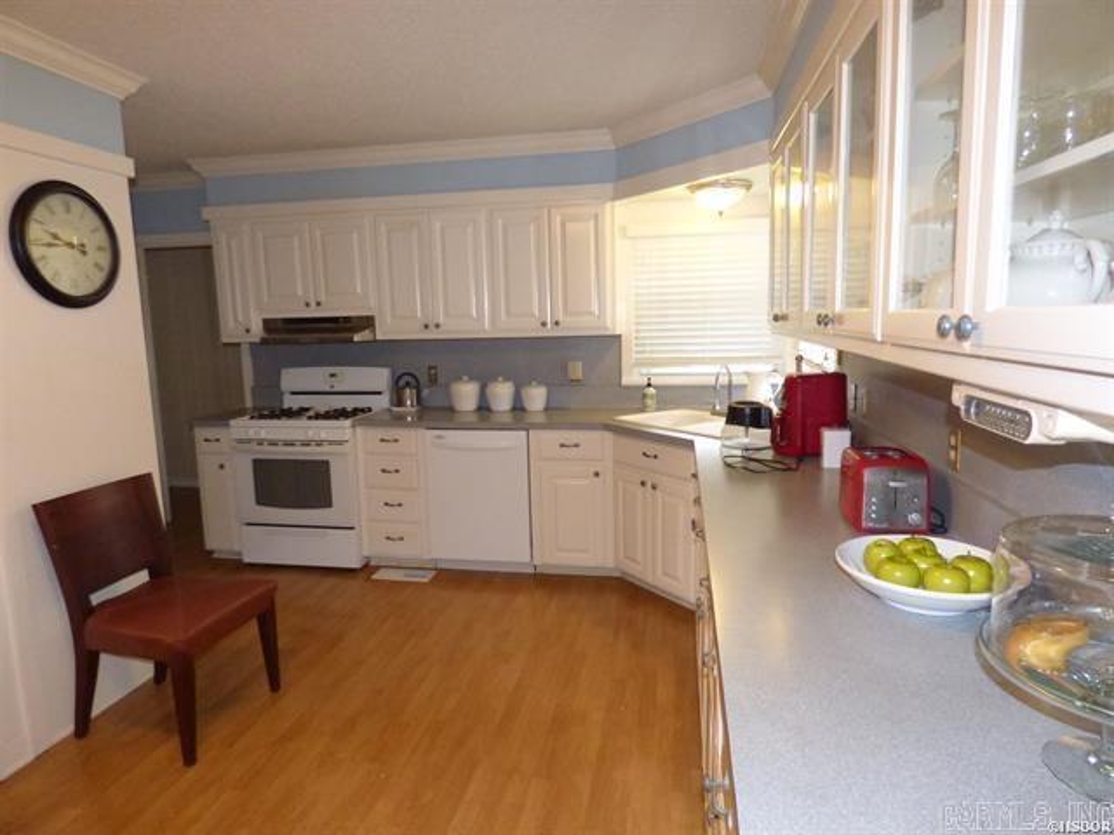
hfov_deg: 81.7
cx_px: 557
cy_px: 418
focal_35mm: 20
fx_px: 644
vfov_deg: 66.0
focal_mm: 3.58
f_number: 2.8
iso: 800
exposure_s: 1/60
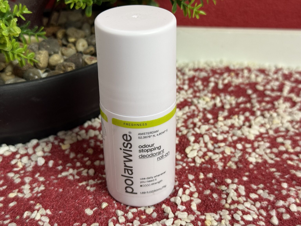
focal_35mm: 48
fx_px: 417
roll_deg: +0.6
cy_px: 113
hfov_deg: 39.7
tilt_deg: -30.1
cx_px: 150
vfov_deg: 30.3
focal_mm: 6.76
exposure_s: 1/50
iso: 125
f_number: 1.78
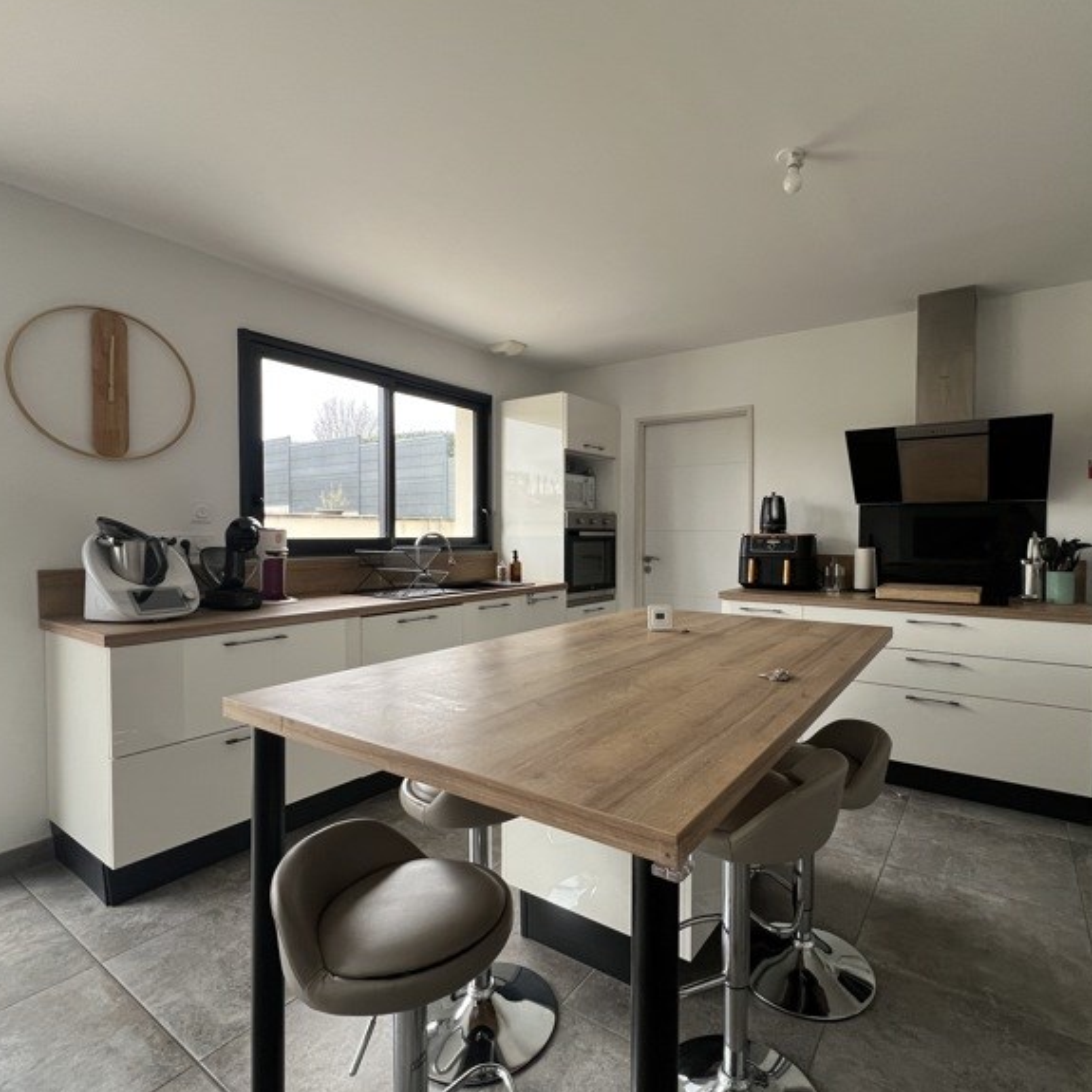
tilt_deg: -1.6
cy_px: 549
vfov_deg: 87.4
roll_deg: +0.6
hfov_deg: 87.0
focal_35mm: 16
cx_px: 615
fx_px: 571
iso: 125
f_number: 1.8
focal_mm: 1.57
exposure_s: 1/99
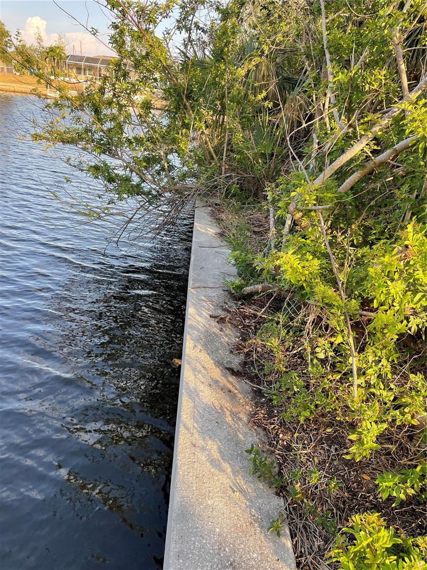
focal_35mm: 26
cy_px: 285
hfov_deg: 53.1
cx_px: 214
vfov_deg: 67.3
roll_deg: -6.5
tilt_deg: -22.9
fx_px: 428
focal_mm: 4.2
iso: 32
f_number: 1.6
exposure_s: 1/344
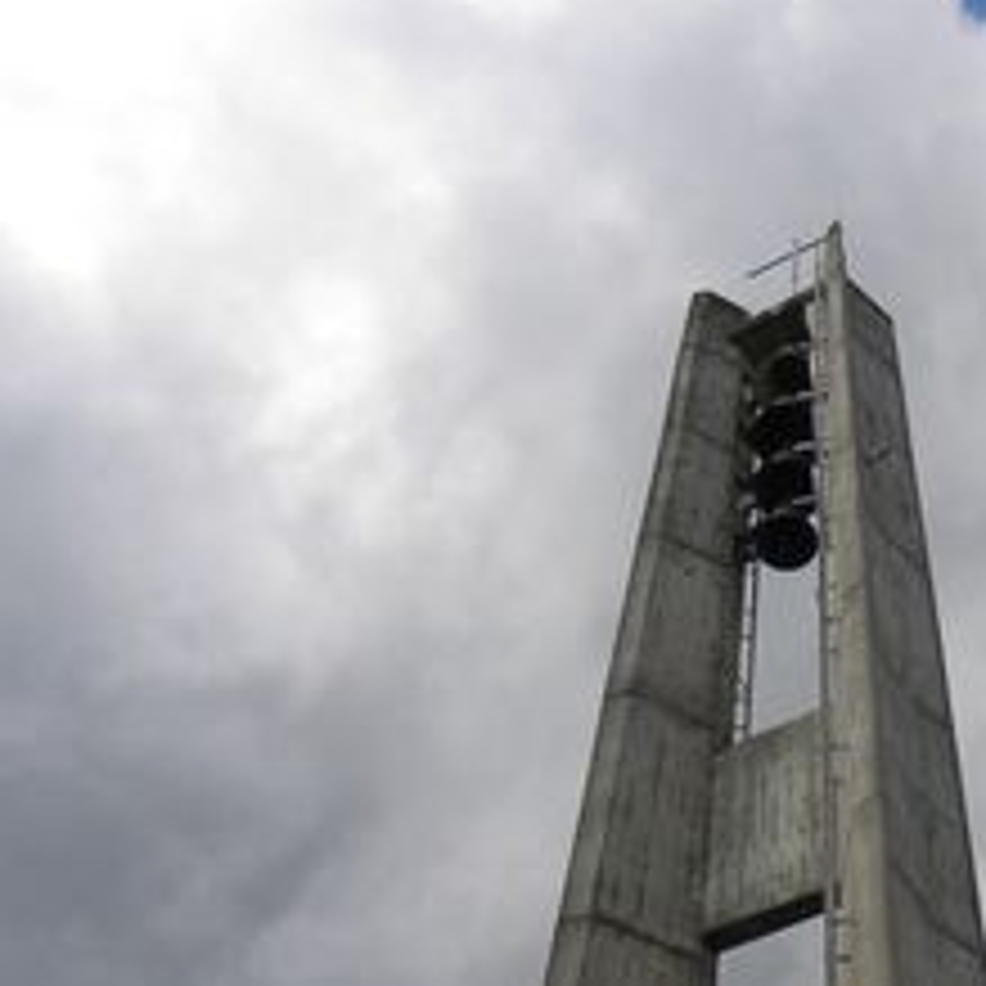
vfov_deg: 39.6
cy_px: 644
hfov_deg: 38.1
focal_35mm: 42
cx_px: 828
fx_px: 1353
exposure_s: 1/363
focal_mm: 4.6
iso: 64
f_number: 6.3
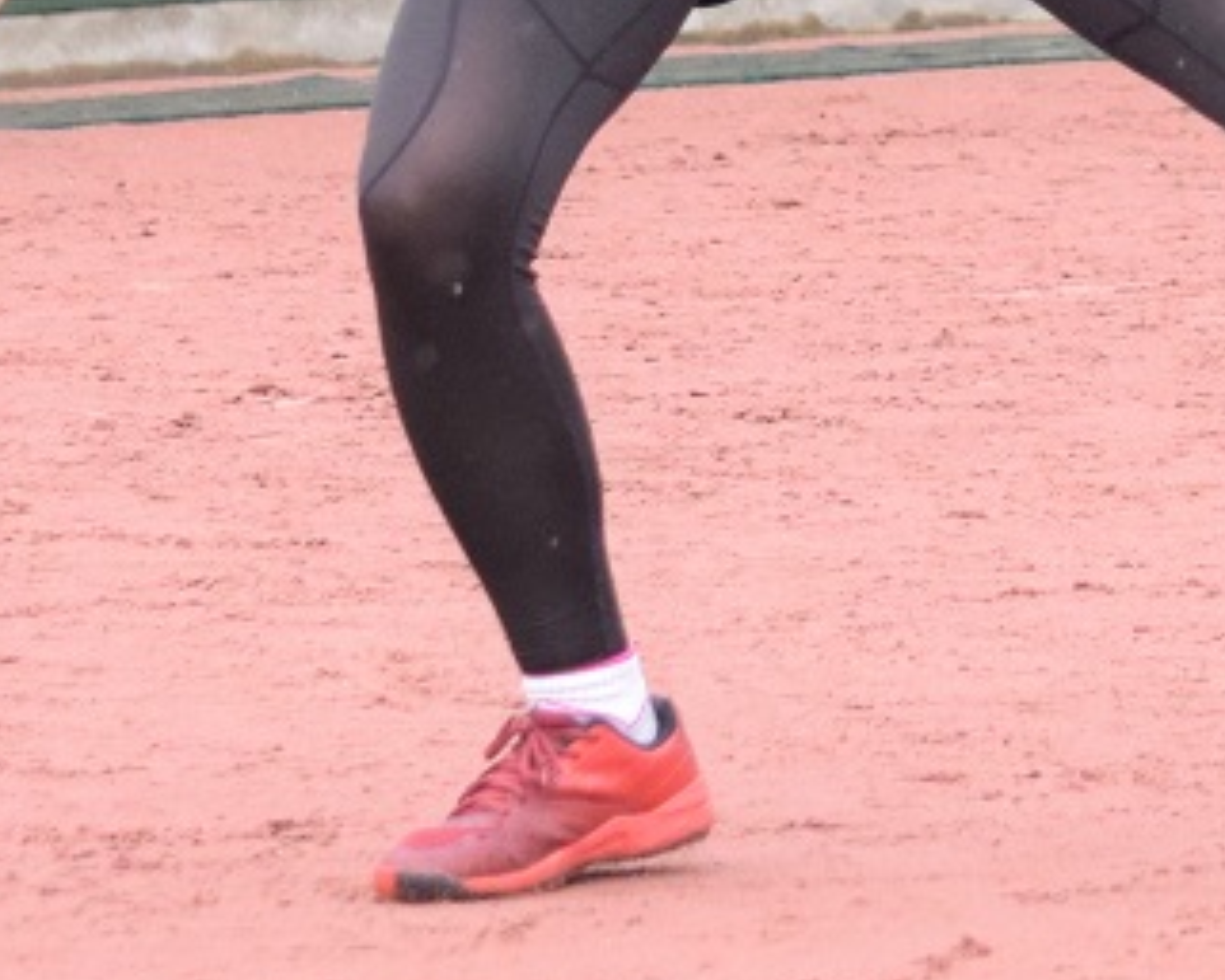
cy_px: -263
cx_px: 637
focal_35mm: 377
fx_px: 13672
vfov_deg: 4.1
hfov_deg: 5.1
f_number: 4.5
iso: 1600
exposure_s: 1/1250
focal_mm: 86
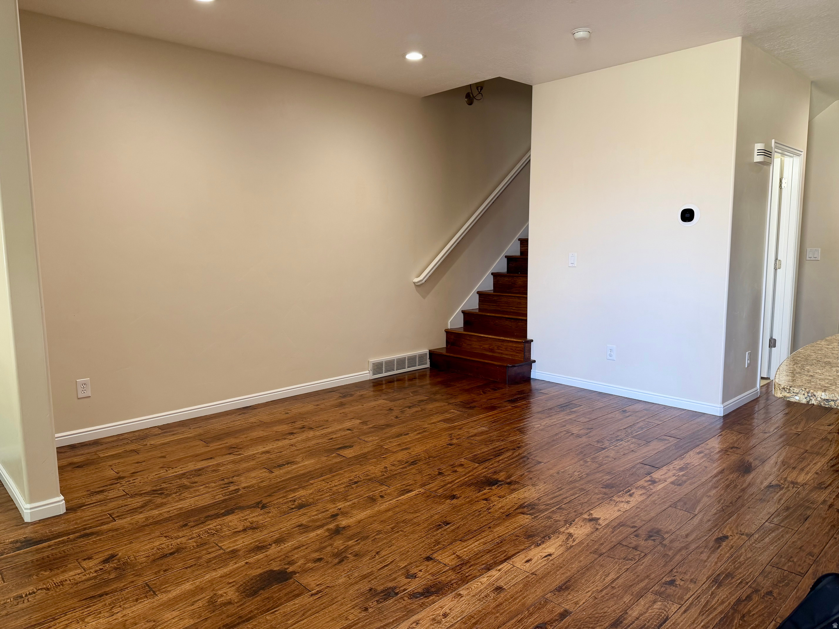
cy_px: 314
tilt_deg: -6.5
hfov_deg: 71.6
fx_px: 582
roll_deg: +0.0
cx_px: 420
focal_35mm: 24
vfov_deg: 56.8
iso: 125
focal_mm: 6.76
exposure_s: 1/60
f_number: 1.78
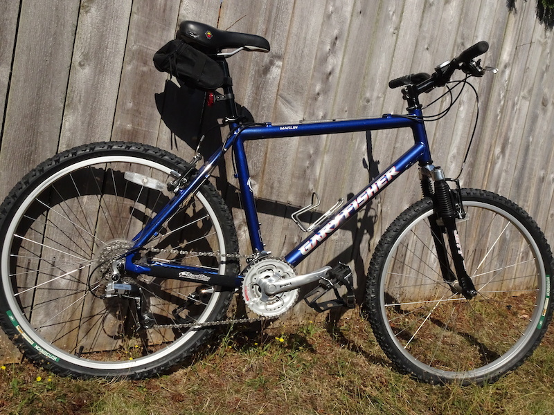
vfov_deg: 42.9
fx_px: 528
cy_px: 208
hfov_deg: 55.4
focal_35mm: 33
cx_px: 277
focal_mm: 5.61
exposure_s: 1/2000
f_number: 5.6
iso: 400
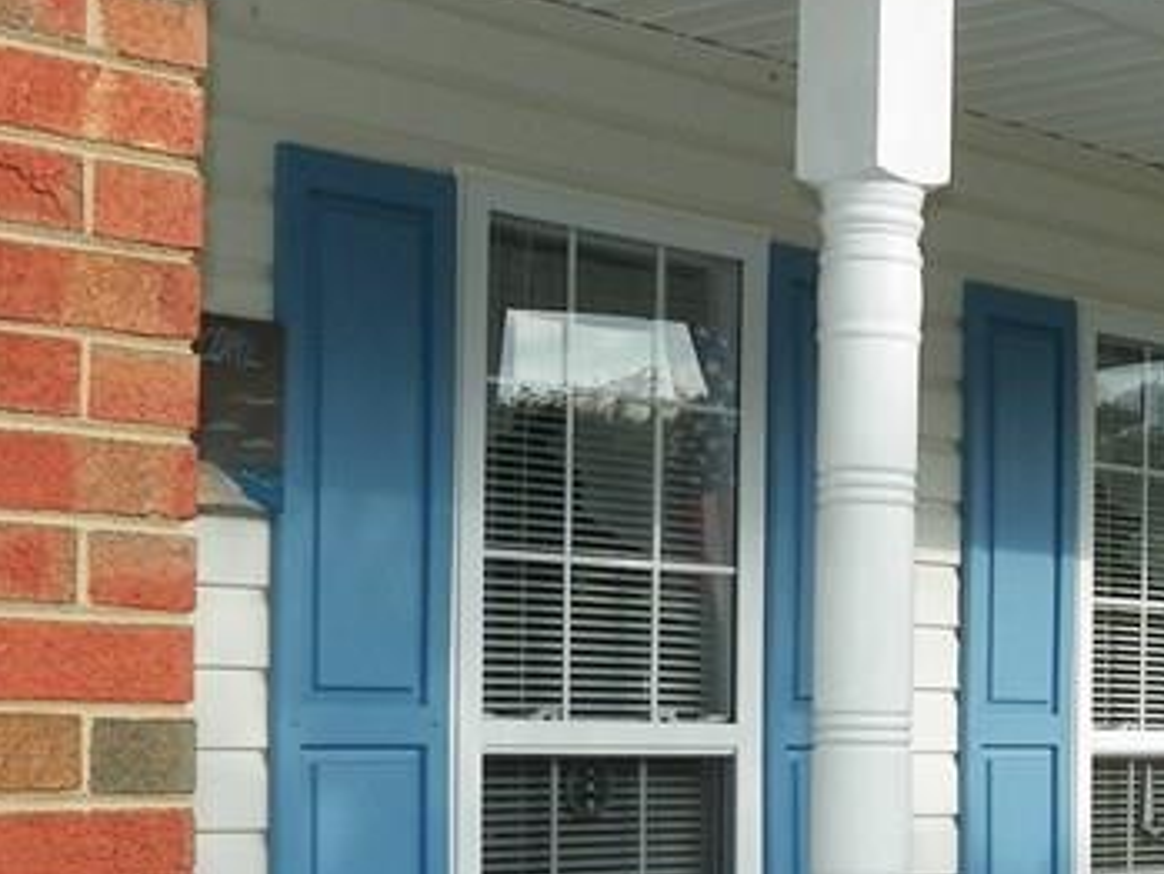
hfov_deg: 22.0
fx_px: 2859
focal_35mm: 85
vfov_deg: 17.2
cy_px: 701
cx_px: 1207
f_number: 4
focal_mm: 5.2
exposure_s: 1/320
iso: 64
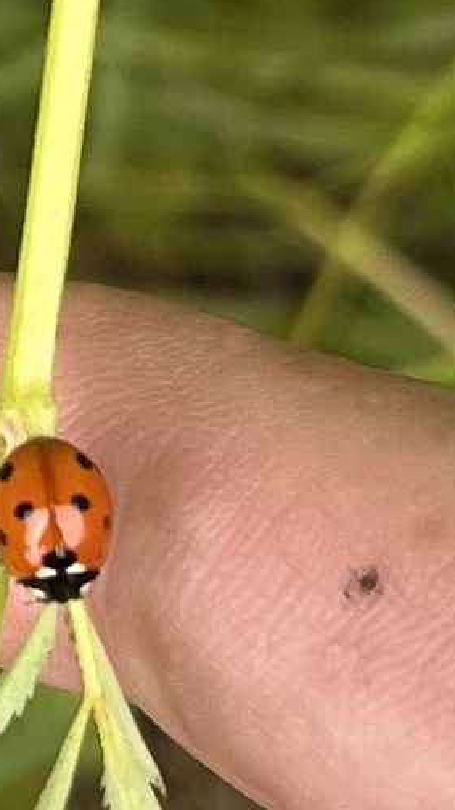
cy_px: 402
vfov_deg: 55.3
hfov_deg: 32.1
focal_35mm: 36
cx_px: 106
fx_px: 773
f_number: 1.6
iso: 50
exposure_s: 1/544
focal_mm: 5.1
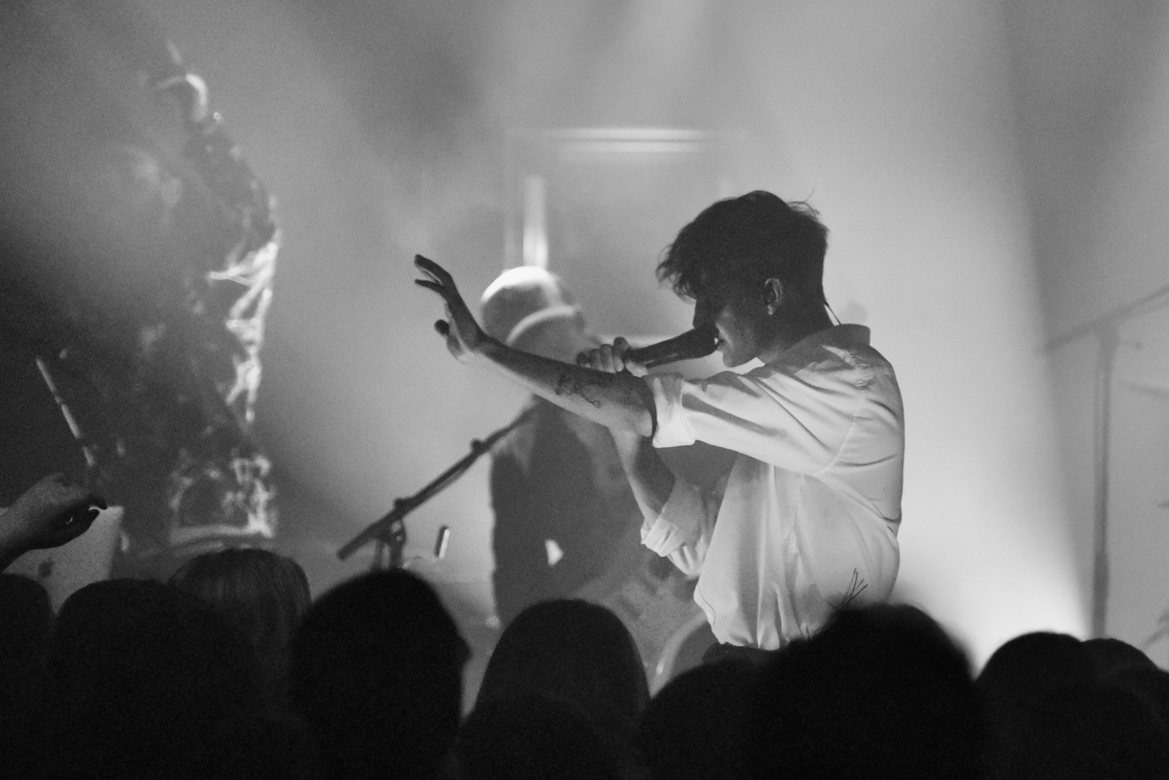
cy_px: 390
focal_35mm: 145
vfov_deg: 9.5
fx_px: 4710
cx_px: 584
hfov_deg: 14.1
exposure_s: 1/1600
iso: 6400
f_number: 2.8
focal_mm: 145
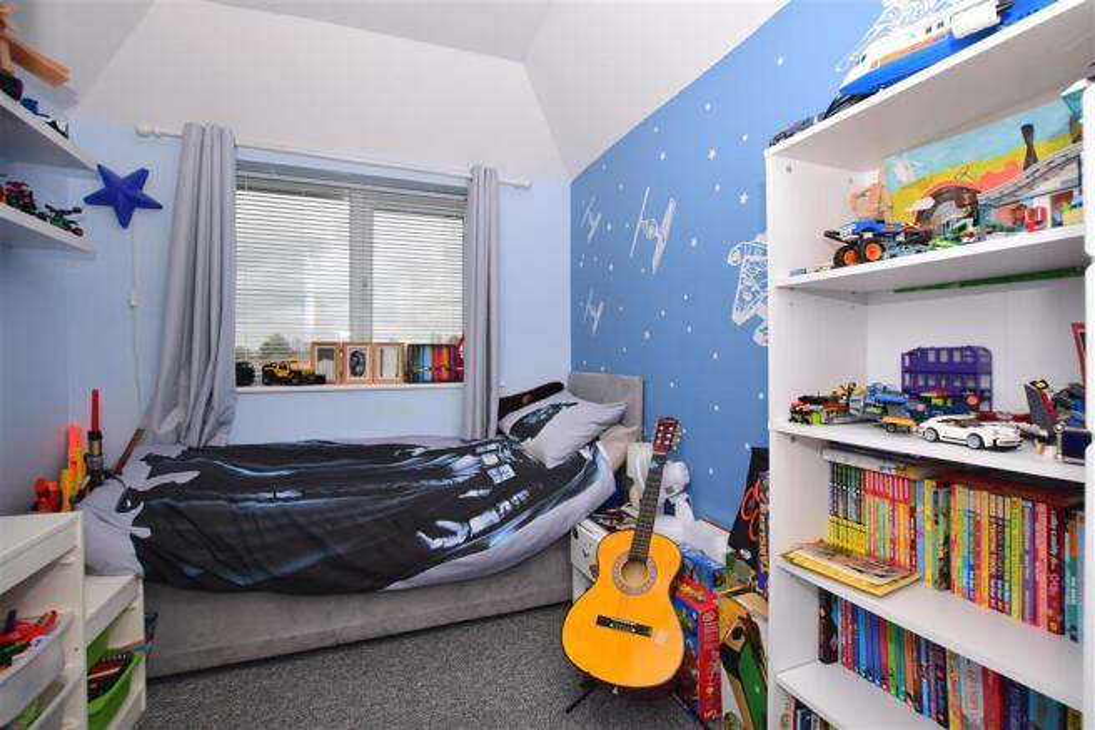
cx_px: 548
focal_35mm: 15
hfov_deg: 100.4
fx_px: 456
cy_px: 365
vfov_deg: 77.3
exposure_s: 1/200
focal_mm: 10
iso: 400
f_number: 11
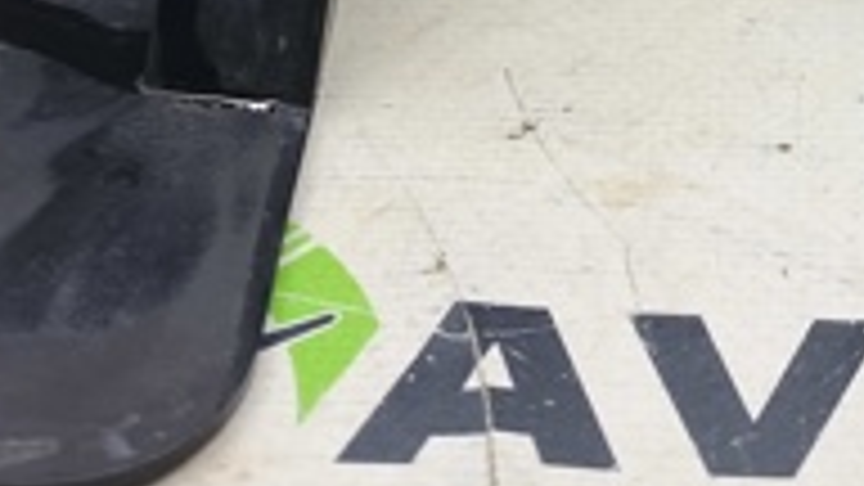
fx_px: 2245
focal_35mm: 98
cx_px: 752
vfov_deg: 11.7
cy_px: -295
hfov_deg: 21.4
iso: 50
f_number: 1.8
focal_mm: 4
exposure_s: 1/50
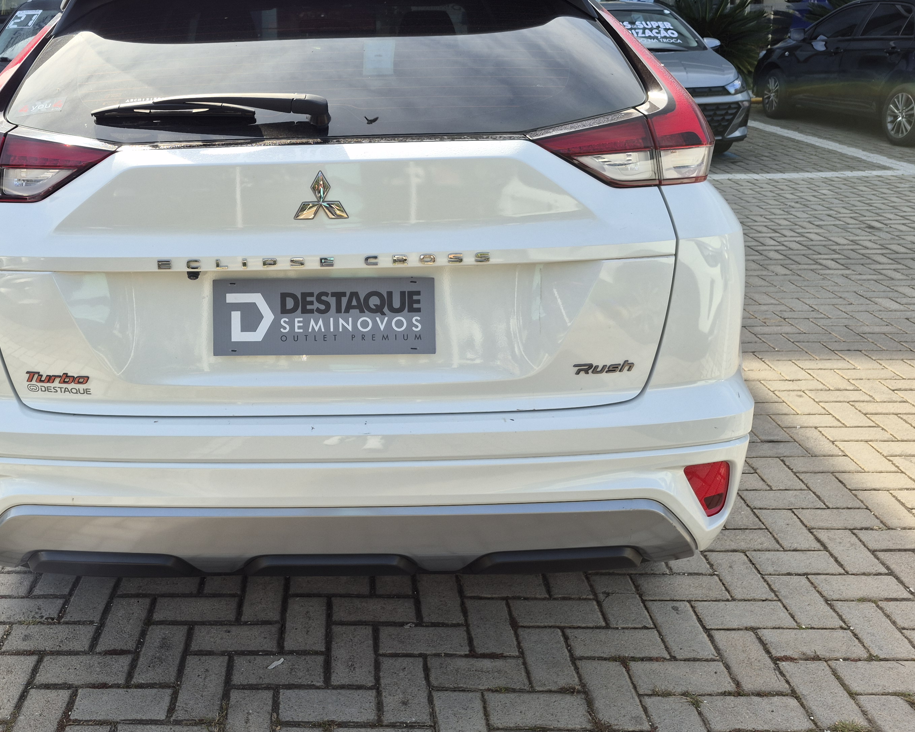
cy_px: 287
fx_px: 894
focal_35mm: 33
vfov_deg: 44.3
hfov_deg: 53.1
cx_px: 302
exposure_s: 1/502
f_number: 1.8
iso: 25
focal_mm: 5.4
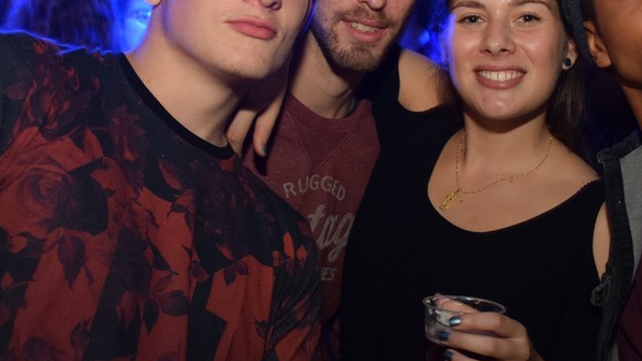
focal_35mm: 62
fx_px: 1053
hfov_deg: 33.8
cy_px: 132
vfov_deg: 19.4
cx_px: 390
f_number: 4.5
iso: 800
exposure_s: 1/10
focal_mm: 23
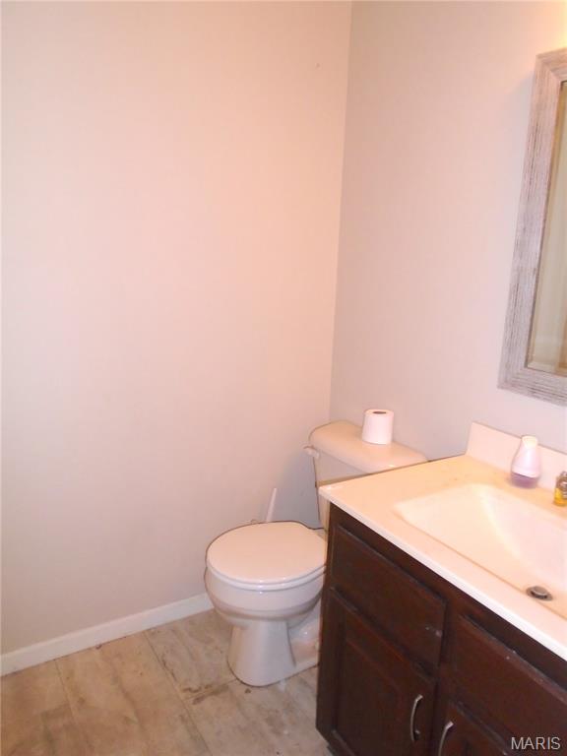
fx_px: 568
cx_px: 284
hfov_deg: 53.1
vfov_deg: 67.3
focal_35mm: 26
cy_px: 378
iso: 200
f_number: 3.2
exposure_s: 1/30
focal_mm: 4.6
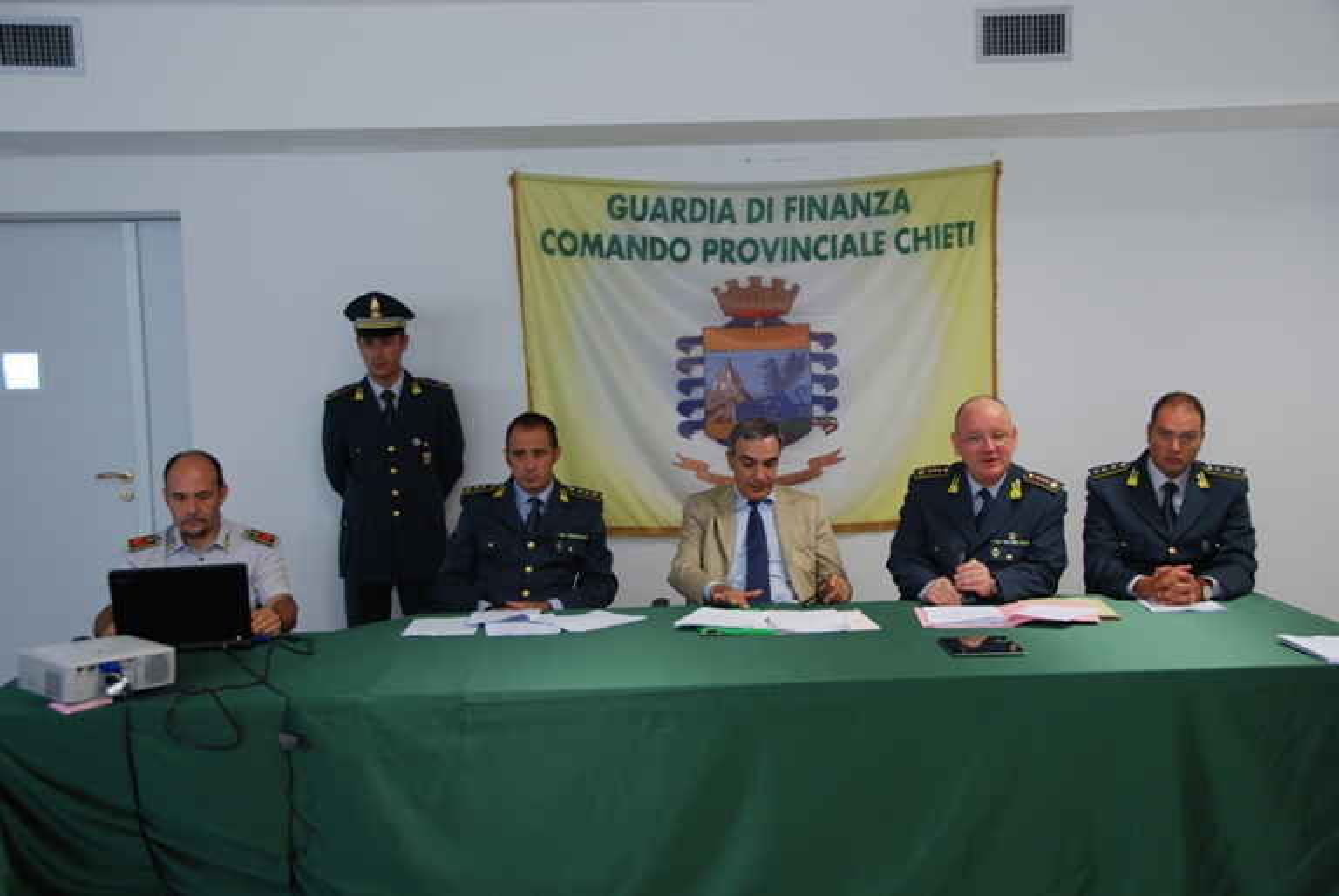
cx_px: 670
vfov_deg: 30.9
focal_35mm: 44
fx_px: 1620
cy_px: 448
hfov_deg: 44.9
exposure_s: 1/25
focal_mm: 29
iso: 200
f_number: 4.2
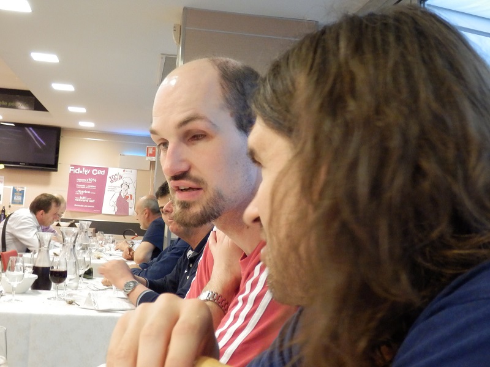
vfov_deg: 32.2
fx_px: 637
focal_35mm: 45
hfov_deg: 42.1
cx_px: 245
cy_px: 184
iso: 800
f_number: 3.8
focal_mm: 8
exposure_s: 1/20
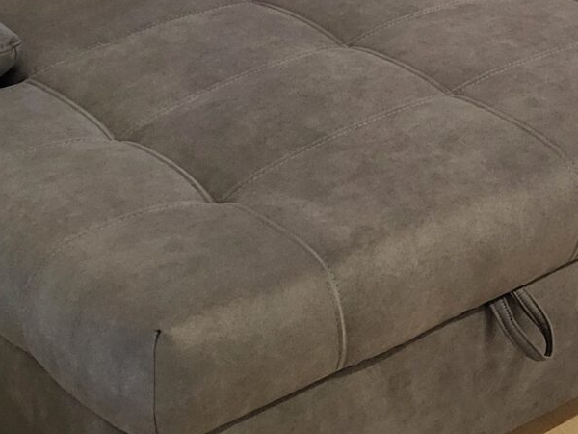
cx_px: 666
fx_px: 1853
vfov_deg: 13.1
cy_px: -11
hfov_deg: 17.0
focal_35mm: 111
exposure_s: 1/50
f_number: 1.8
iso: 400
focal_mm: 5.4
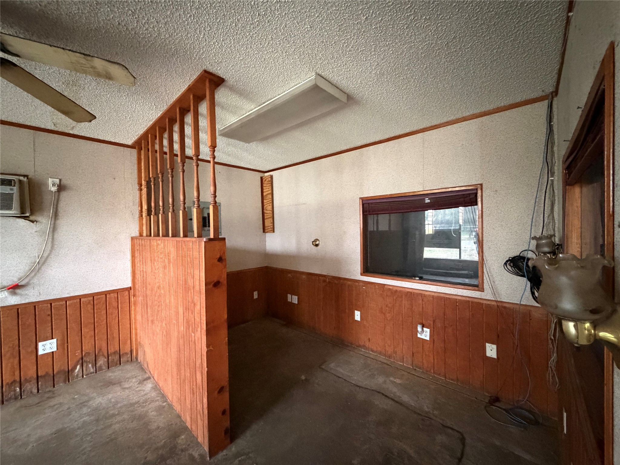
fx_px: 251
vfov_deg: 85.7
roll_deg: +0.3
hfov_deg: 102.1
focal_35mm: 14
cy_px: 232
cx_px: 310
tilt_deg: -1.0
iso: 1250
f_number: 2.2
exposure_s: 1/43
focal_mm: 2.22
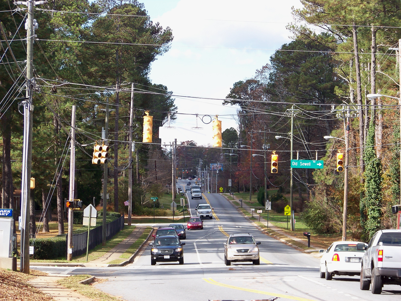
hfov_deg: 12.3
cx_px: 200
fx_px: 1853
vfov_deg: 9.3
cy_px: 150
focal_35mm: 160
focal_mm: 25.7
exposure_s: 1/250
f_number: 3.6
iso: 64
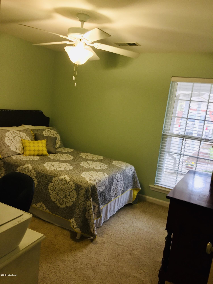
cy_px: 142
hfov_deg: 48.2
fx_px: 238
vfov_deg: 61.7
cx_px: 106
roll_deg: -6.3
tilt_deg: -9.0
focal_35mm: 29
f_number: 2.2
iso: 64
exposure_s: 1/30
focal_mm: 4.15
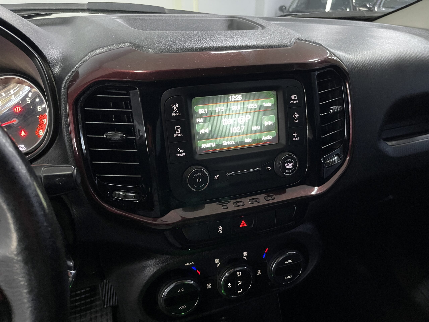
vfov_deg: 54.9
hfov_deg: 69.4
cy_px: 161
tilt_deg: -27.0
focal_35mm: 25
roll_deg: -0.8
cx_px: 214
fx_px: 310
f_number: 1.6
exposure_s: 1/30
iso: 800
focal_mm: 5.1
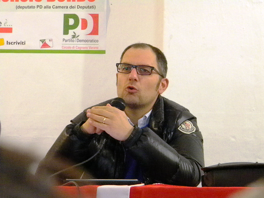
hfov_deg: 10.8
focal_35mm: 183
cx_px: 132
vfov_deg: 8.1
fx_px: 1396
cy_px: 99
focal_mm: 33.1
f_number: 5.2
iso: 3200
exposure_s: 1/38.8
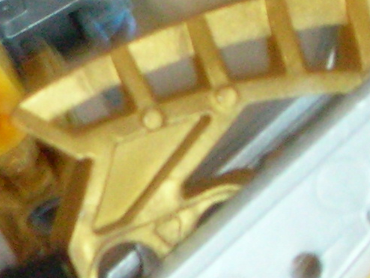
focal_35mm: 262
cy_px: 194
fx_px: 2802
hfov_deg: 7.3
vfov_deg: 5.7
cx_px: -311
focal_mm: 7.7
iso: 200
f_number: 3.5
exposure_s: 1/4.7
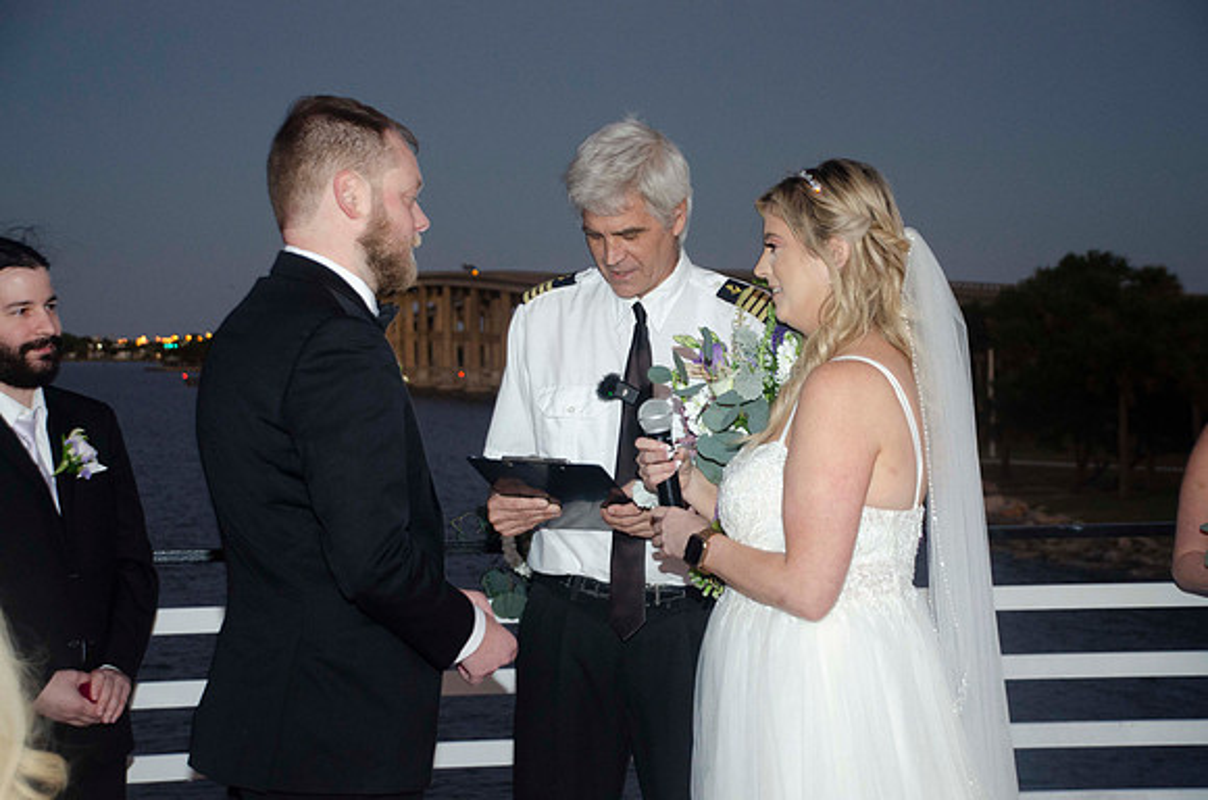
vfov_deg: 18.1
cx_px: 604
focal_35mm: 75
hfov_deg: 27.0
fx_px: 2511
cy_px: 400
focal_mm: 50
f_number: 5.6
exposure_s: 1/50
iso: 800
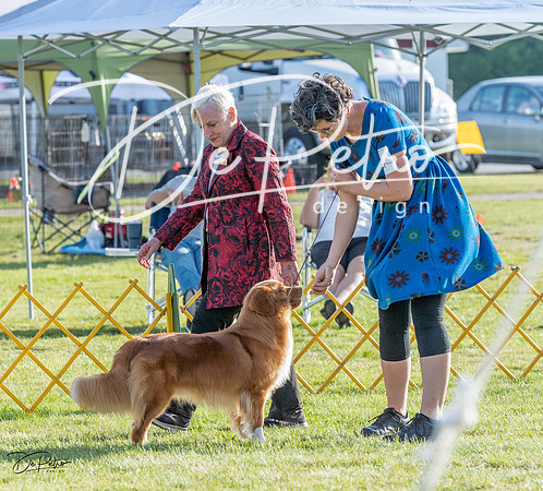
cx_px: 223
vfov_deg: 6.9
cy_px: 246
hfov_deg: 7.6
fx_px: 4089
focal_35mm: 242
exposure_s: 1/1250
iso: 1250
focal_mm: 200
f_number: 6.3
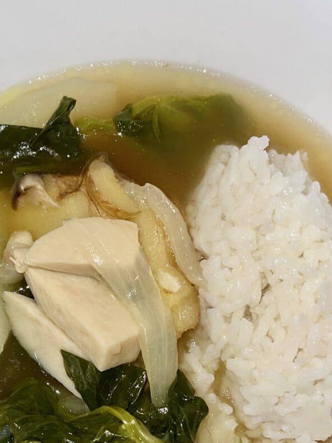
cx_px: 107
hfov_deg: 28.3
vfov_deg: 36.8
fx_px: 652
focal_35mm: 51
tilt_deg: -86.6
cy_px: 316
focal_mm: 5.1
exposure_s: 1/76
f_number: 1.6
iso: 32
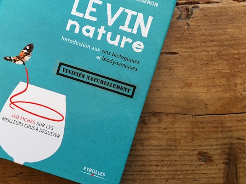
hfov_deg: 41.1
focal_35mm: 45
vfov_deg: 32.0
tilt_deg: -88.8
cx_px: 69
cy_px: 66
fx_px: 320
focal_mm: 4.15
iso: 160
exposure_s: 1/33
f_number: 2.2
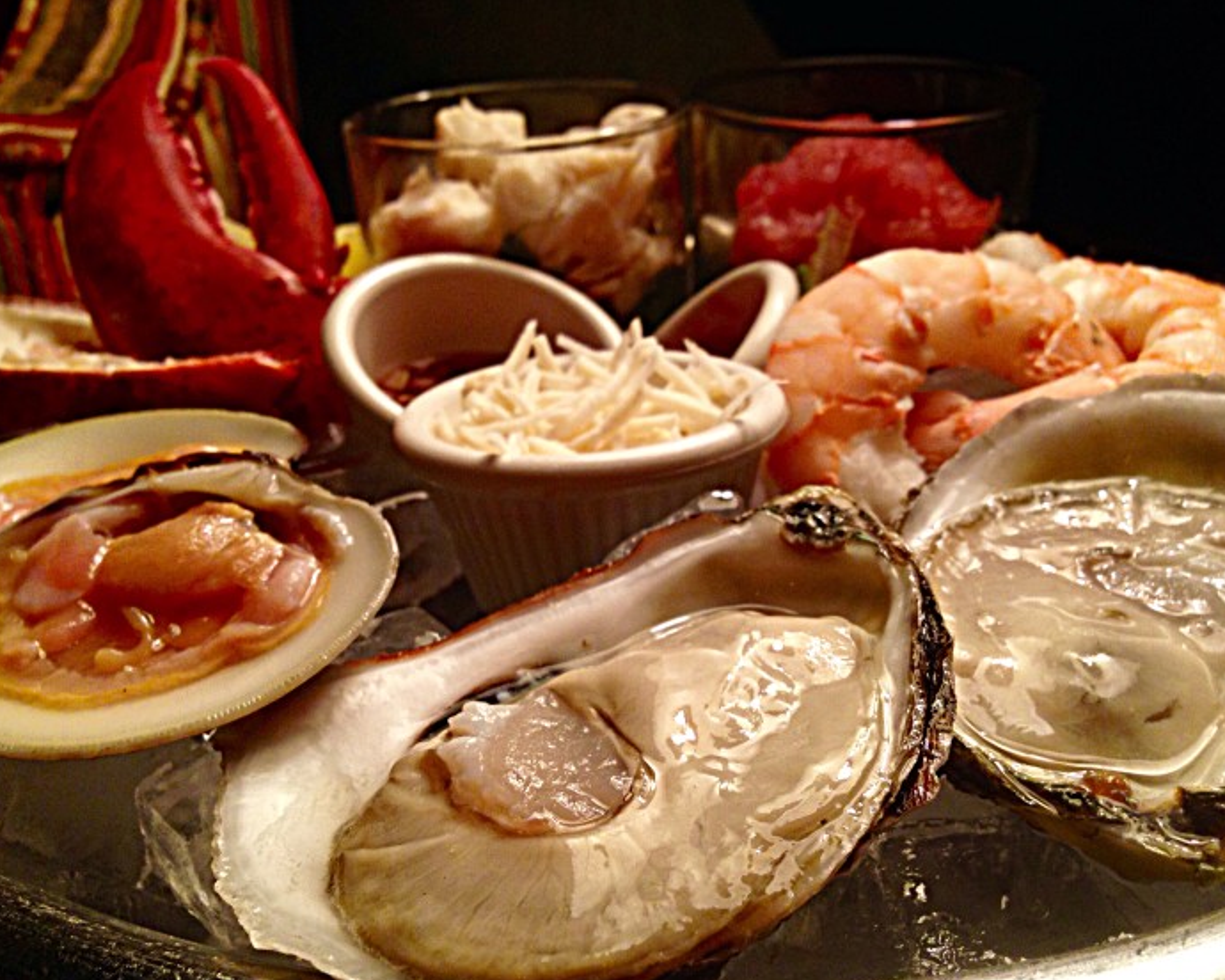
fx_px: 1269
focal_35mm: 35
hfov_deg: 51.5
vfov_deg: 42.2
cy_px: 495
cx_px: 627
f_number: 2.4
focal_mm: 4.12
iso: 100
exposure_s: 1/20
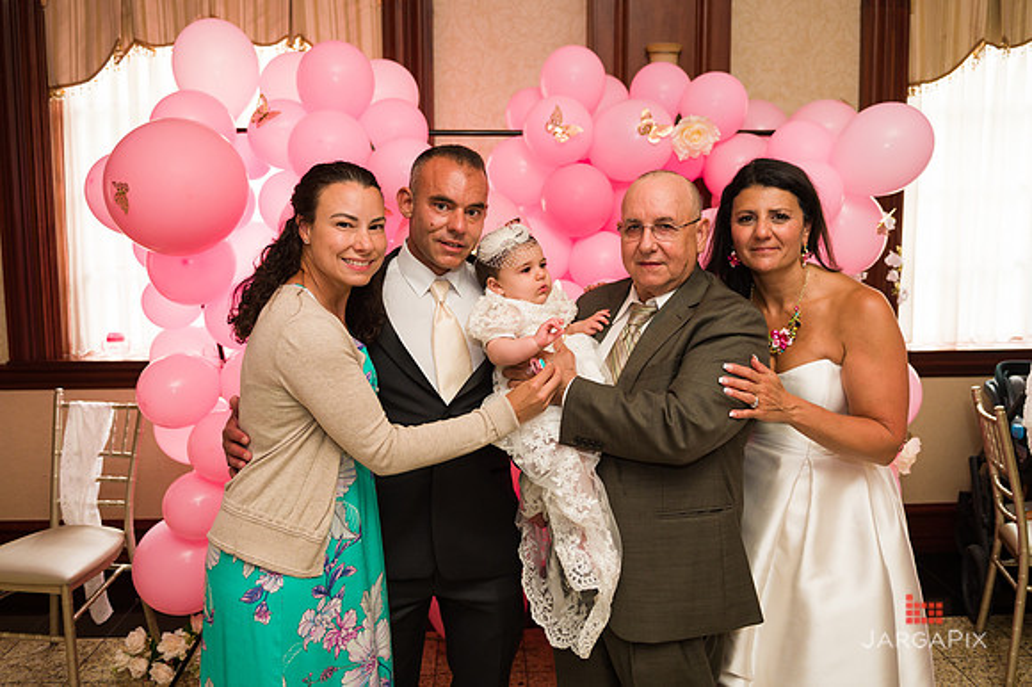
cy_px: 300
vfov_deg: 42.2
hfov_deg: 60.3
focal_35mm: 31
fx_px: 888
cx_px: 524
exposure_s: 1/125
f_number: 3.2
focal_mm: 27
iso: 800
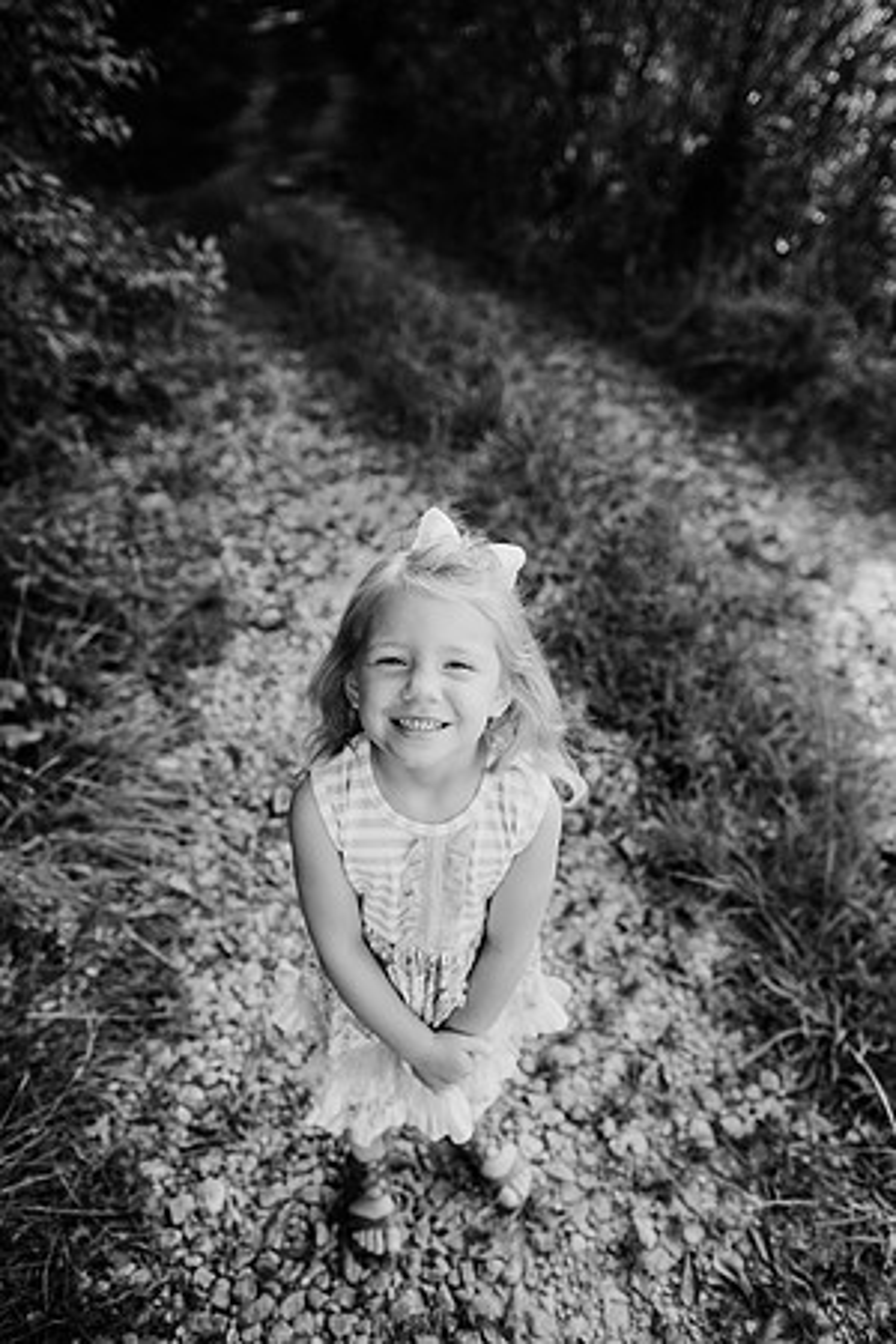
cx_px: 448
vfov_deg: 73.7
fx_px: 896
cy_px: 672
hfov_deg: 53.1
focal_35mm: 24
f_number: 2.8
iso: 250
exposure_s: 1/800
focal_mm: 24
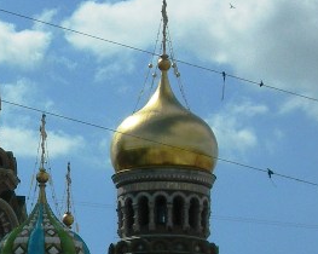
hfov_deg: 7.0
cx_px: -52
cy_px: 261
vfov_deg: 5.6
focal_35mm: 274
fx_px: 2577
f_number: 6.3
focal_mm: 14.9
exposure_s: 1/902
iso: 50
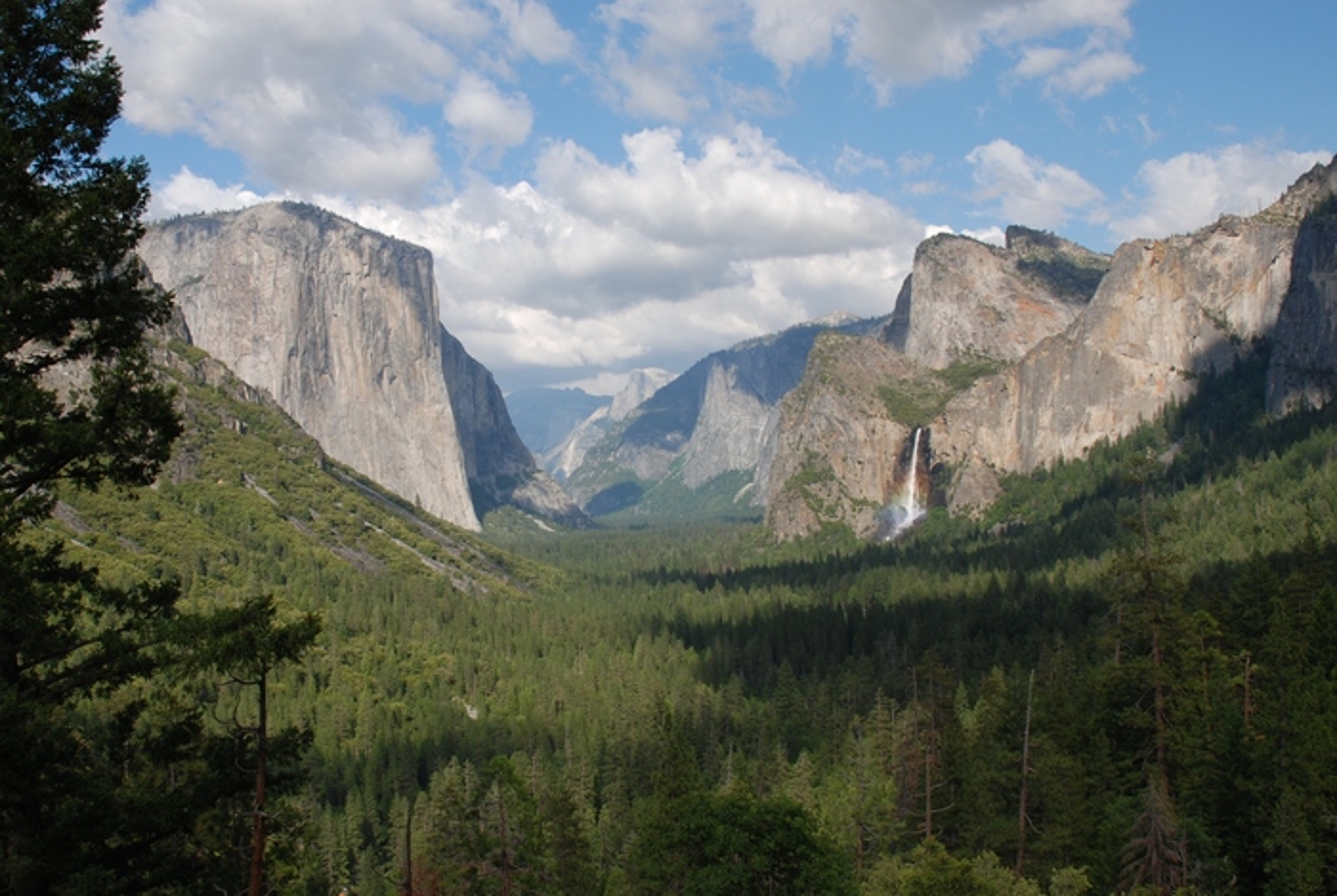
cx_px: 668
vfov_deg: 48.1
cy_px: 448
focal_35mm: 27
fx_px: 1004
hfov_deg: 67.3
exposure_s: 1/100
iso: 100
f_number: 13
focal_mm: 18
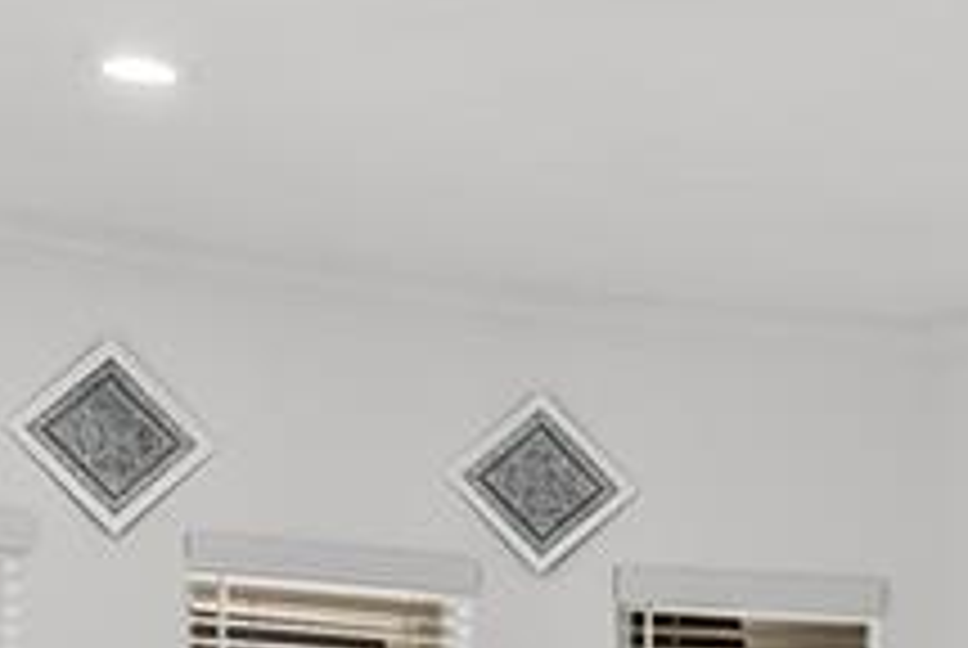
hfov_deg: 14.8
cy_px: 1197
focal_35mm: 119
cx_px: 1796
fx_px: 3204
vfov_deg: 10.8
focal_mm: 16
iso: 100
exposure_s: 1/1.25
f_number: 8
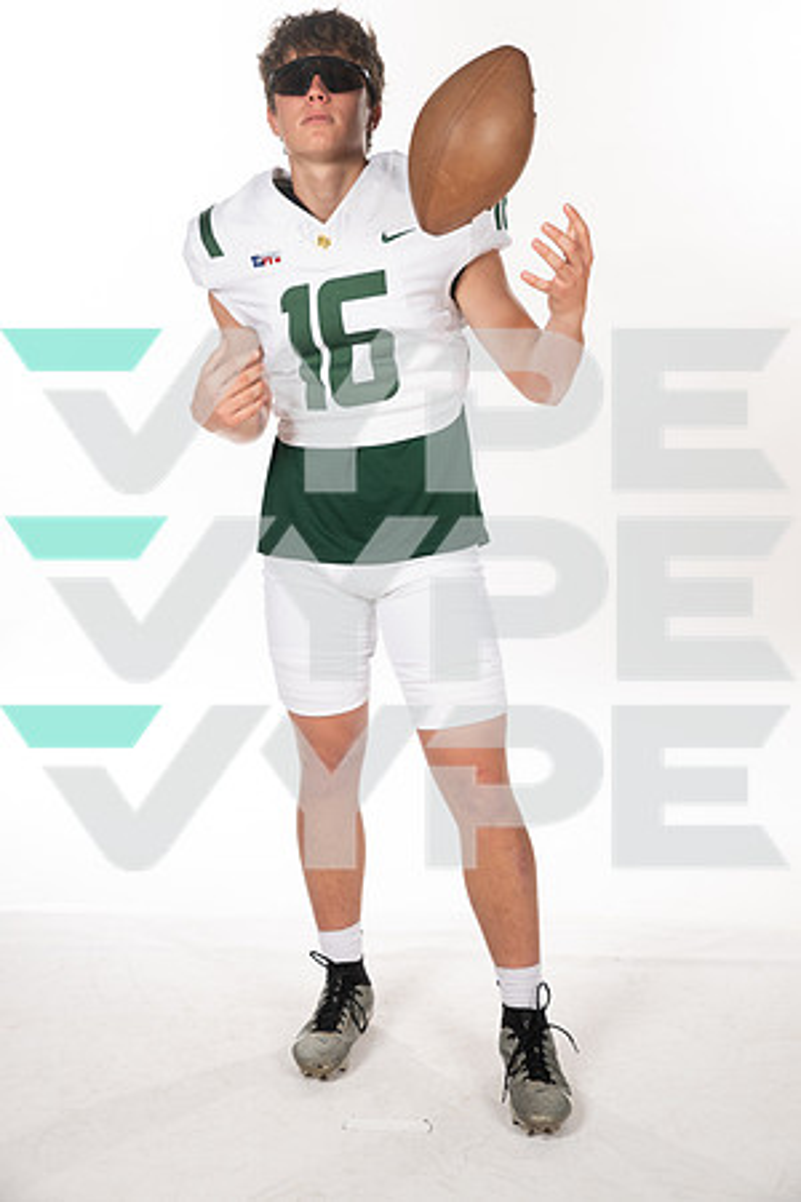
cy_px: 601
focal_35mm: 58
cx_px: 400
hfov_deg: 23.4
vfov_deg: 34.5
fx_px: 1936
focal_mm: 58
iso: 640
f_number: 8
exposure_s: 1/400
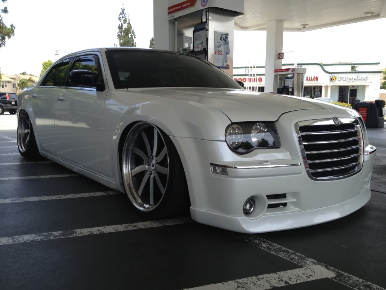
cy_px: 145
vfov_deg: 40.7
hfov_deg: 52.6
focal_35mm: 35
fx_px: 390
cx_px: 193
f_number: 2.4
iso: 50
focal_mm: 4.3
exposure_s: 1/552
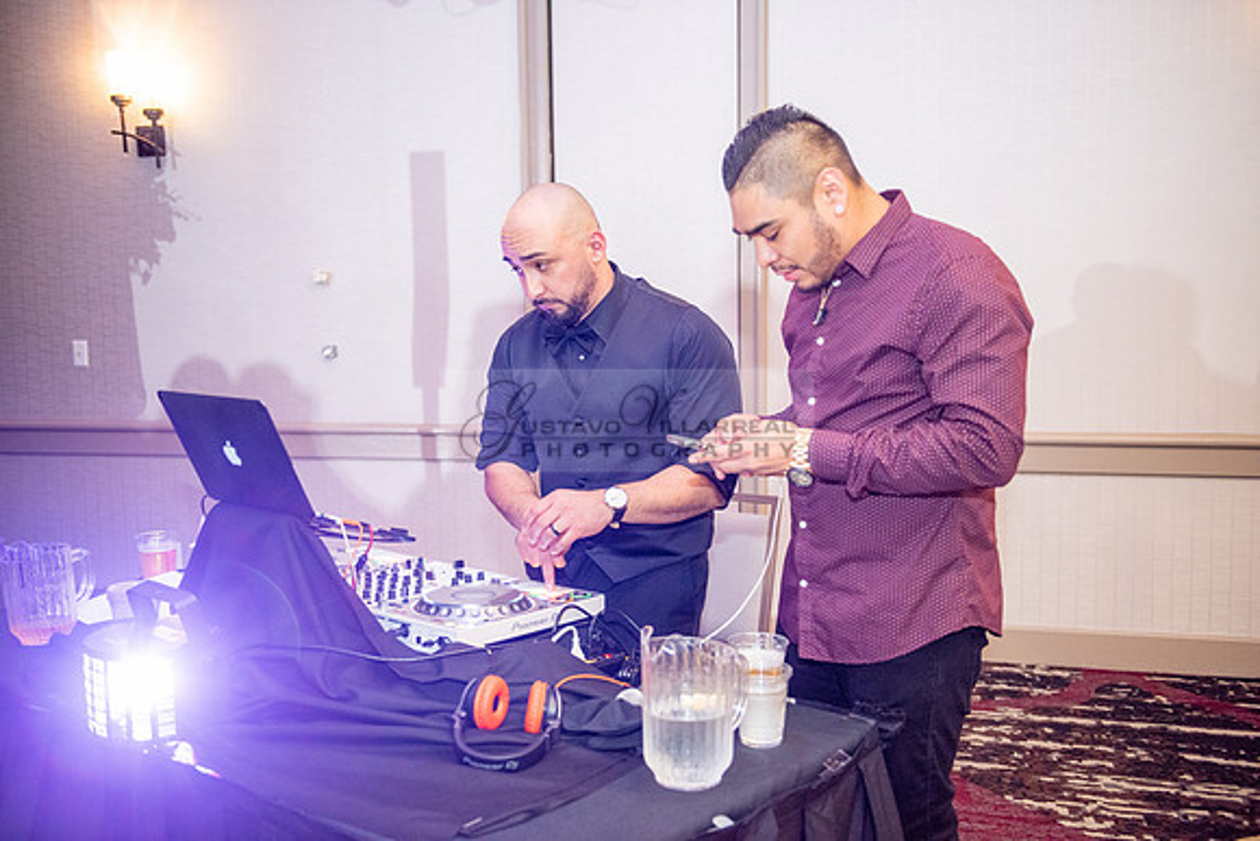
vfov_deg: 36.9
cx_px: 630
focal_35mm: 36
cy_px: 420
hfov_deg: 53.1
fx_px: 1260
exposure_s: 1/125
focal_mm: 36
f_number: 2.8
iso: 1600
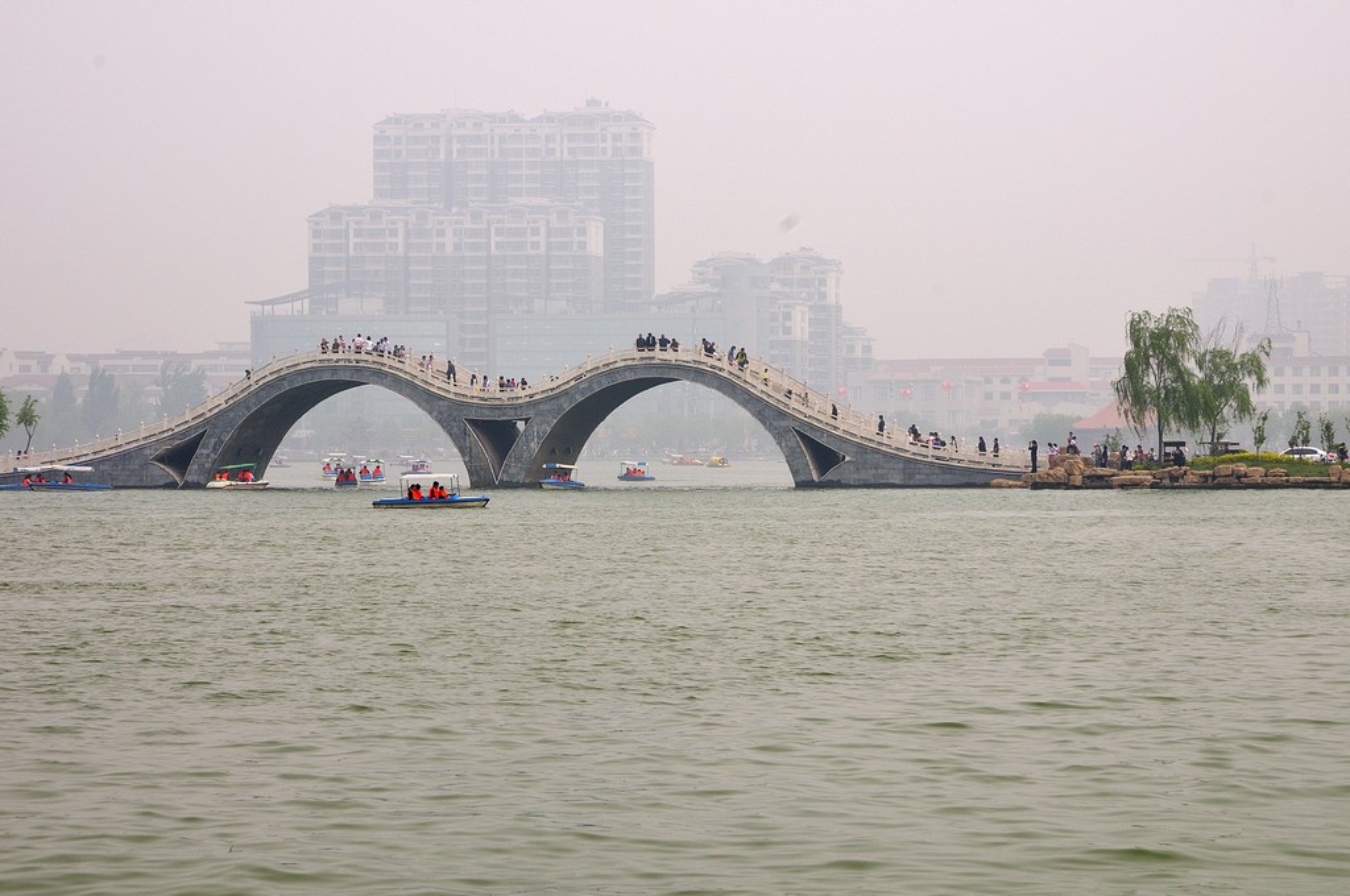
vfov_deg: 10.7
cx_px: 675
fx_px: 4775
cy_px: 448
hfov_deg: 16.1
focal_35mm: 128
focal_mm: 85
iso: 200
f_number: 13
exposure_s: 1/200
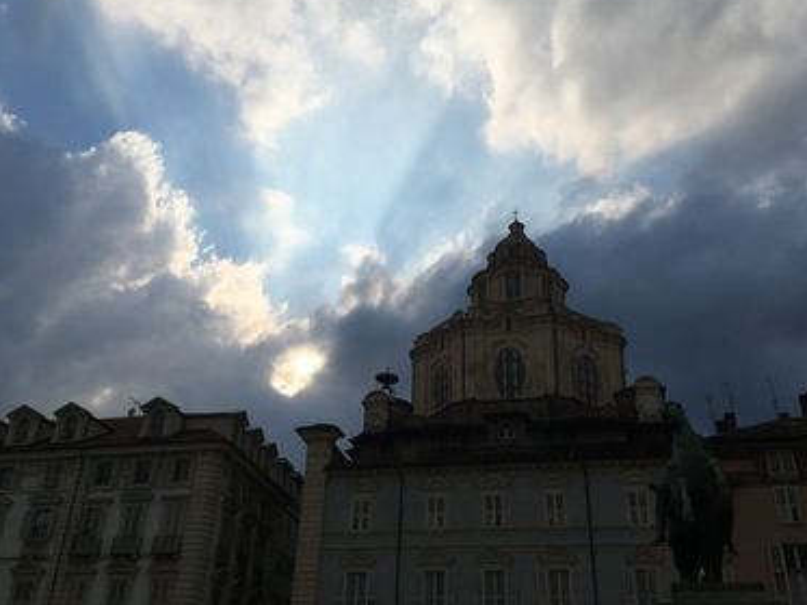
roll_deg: -3.3
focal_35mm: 35
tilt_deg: +28.8
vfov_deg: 40.6
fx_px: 816
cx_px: 431
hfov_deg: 52.6
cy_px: 264
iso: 25
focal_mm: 4.15
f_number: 2.2
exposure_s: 1/3663
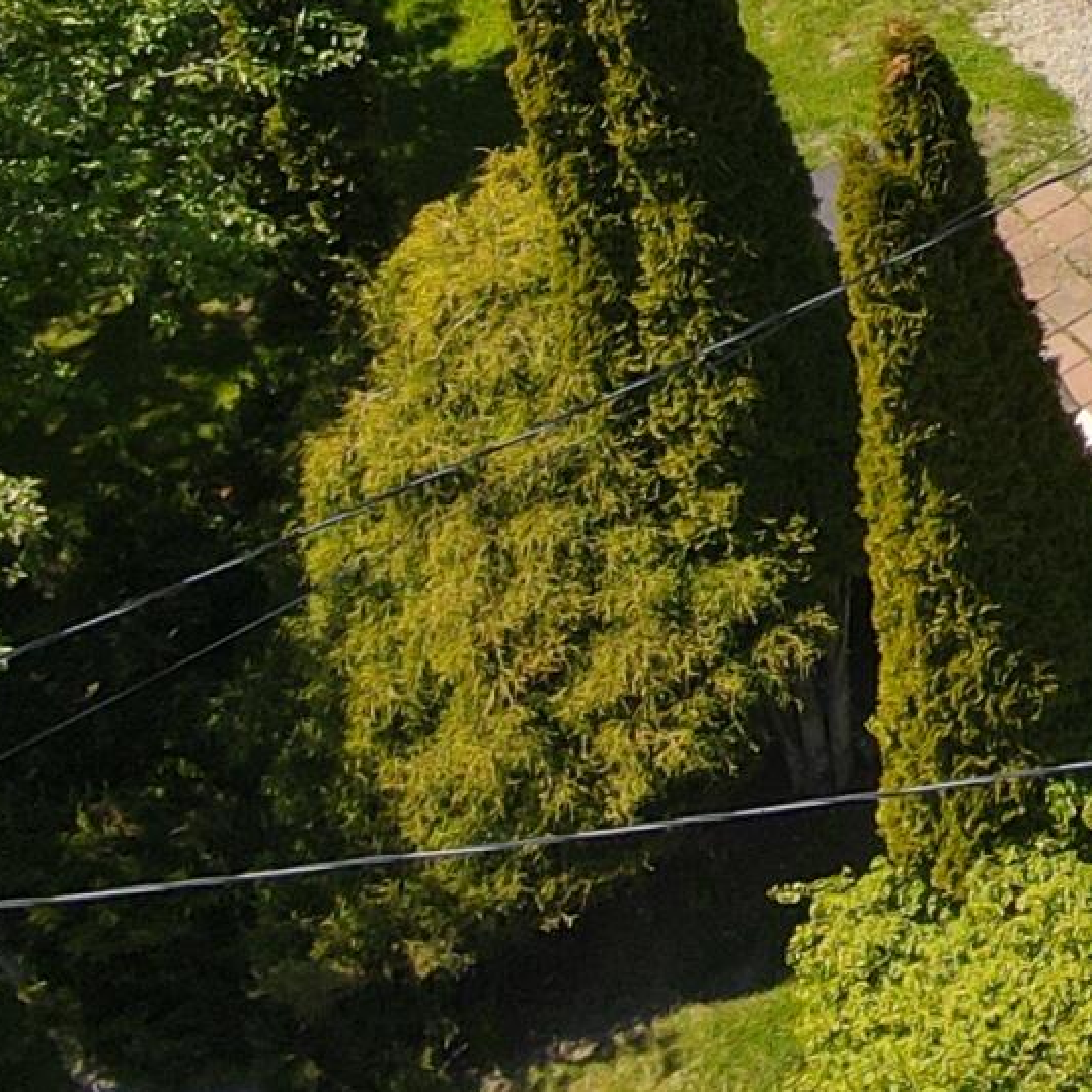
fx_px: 4211
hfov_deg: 12.3
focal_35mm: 118
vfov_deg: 13.6
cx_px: 2474
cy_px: -735
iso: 100
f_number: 2.8
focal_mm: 4.5
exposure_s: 1/500
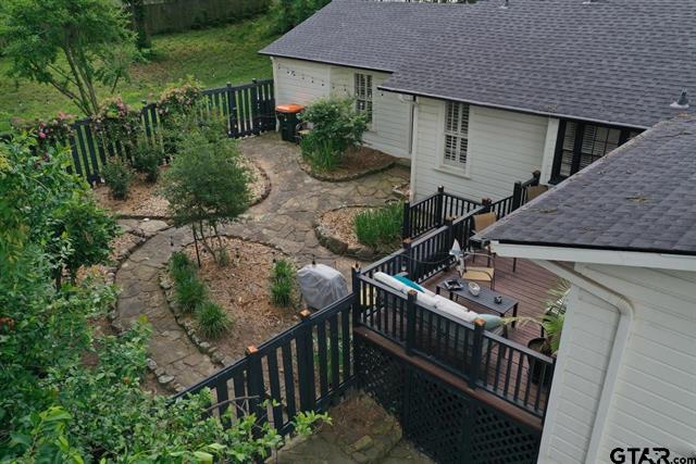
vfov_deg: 46.4
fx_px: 541
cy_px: 232
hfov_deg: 65.5
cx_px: 348
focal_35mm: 28
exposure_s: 1/160
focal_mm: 10.26
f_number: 4.5
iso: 100
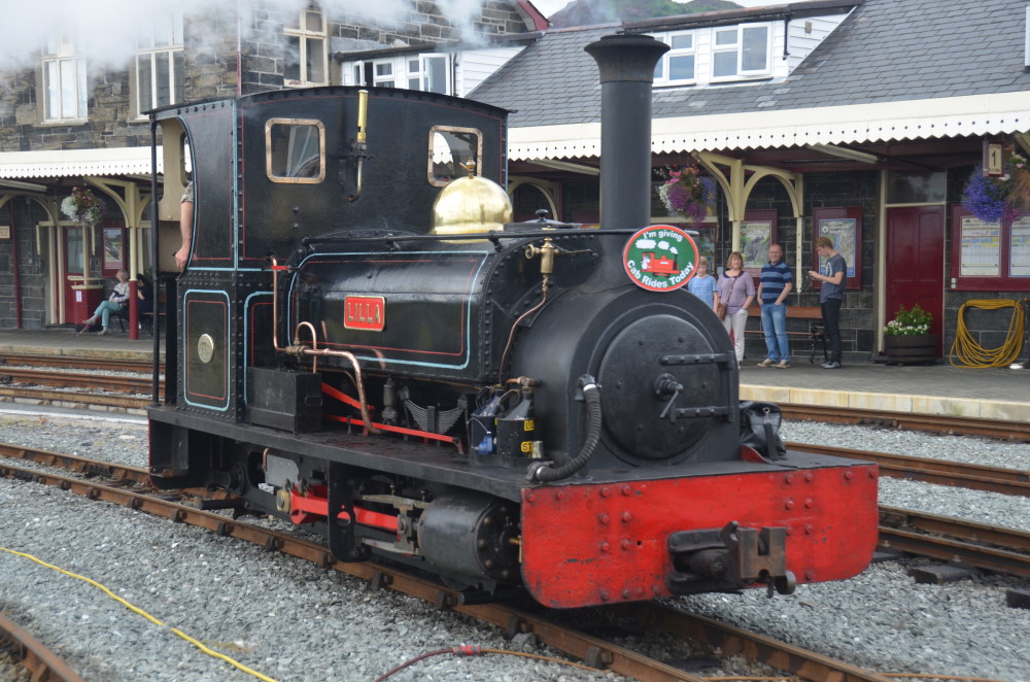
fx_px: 1798
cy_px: 341
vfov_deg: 21.5
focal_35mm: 63
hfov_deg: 32.0
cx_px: 515
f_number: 5.6
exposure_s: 1/125
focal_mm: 42
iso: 250
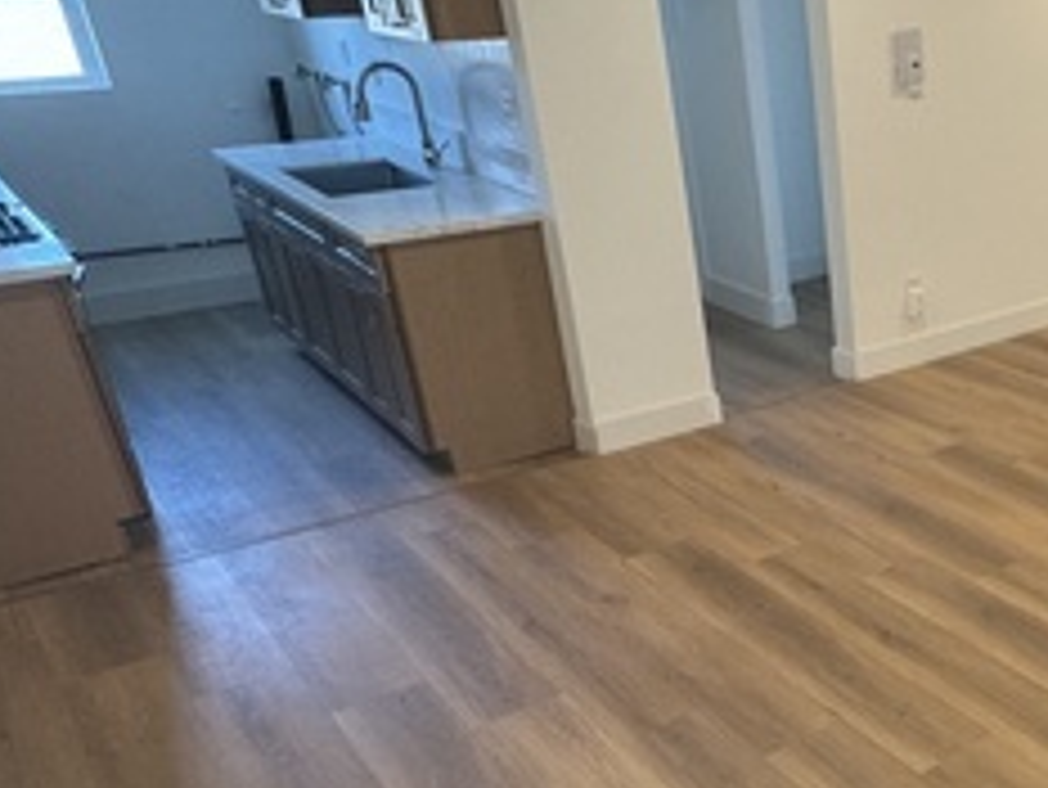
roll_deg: -0.3
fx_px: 1212
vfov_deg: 35.8
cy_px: 500
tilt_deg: -26.0
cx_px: 1113
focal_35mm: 40
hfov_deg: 39.5
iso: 200
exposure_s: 1/60
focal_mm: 2.22
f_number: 2.2
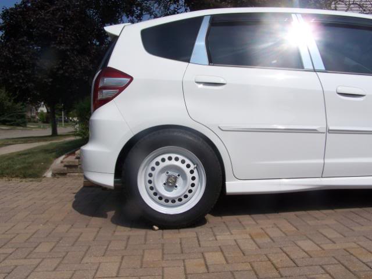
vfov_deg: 37.7
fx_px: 408
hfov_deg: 49.0
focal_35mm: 38
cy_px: 140
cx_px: 186
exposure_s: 1/1000
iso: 80
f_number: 5.6
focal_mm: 6.3
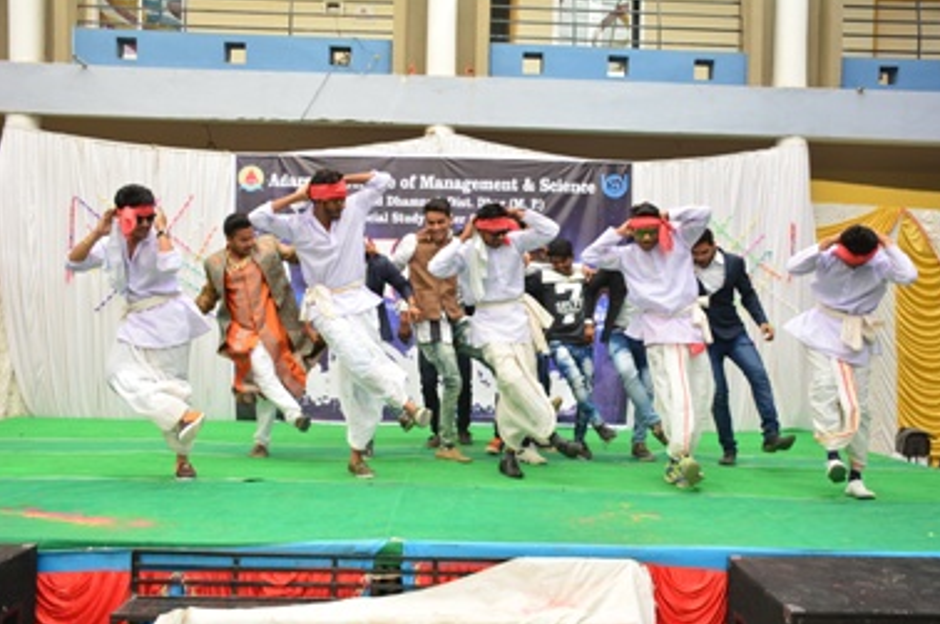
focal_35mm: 37
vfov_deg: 36.3
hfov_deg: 52.5
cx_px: 495
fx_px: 953
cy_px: 326
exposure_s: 1/125
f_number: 5
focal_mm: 23
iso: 400
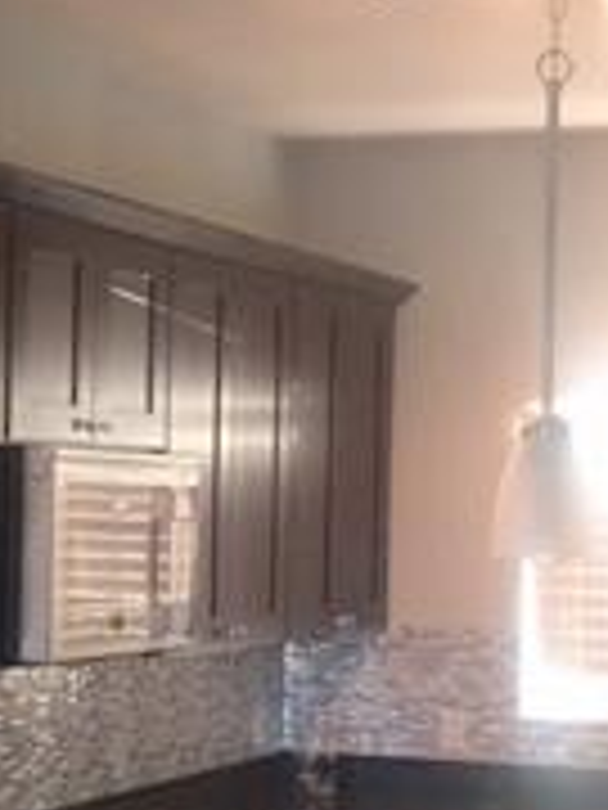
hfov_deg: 14.4
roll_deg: -1.3
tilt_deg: -0.1
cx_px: 320
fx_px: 2412
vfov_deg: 19.0
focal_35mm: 103
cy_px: 522
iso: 100
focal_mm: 4.15
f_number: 2.2
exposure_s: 1/15
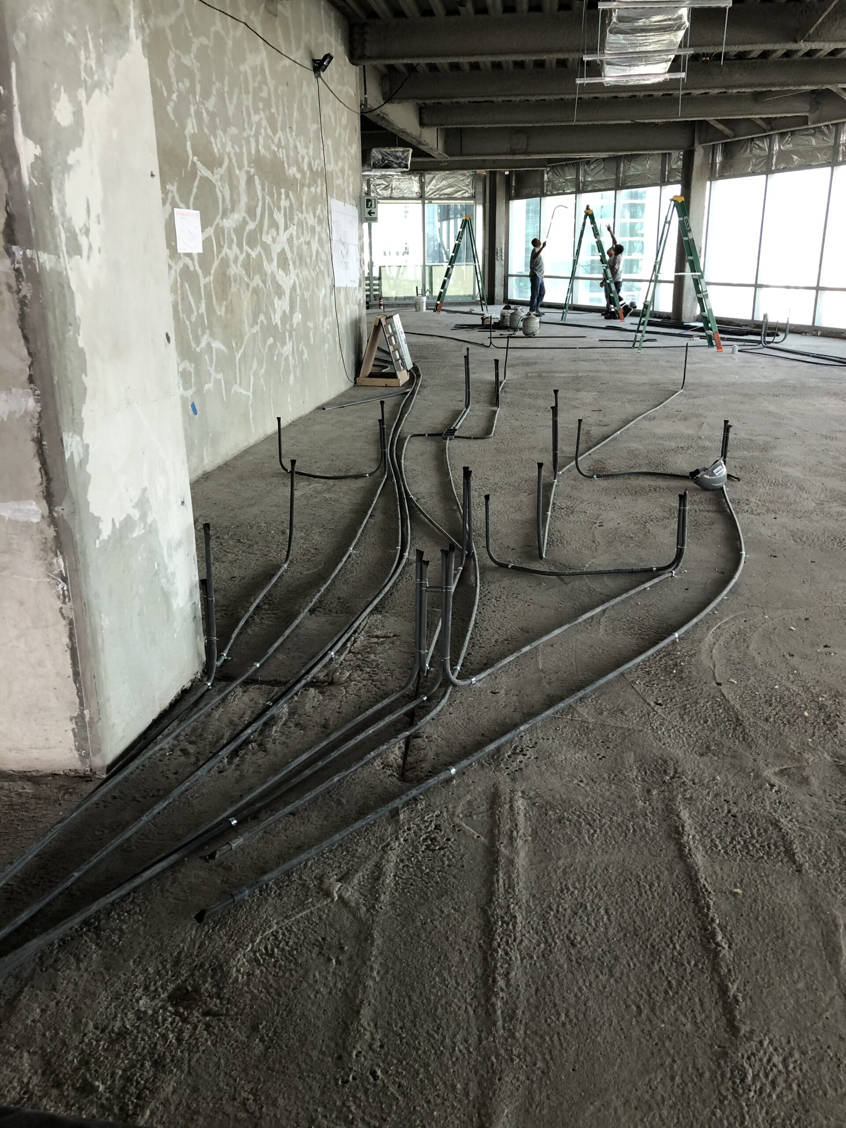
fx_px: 912
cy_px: 564
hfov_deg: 49.7
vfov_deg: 63.4
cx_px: 423
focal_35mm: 28
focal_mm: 3.99
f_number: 1.8
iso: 32
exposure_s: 1/30
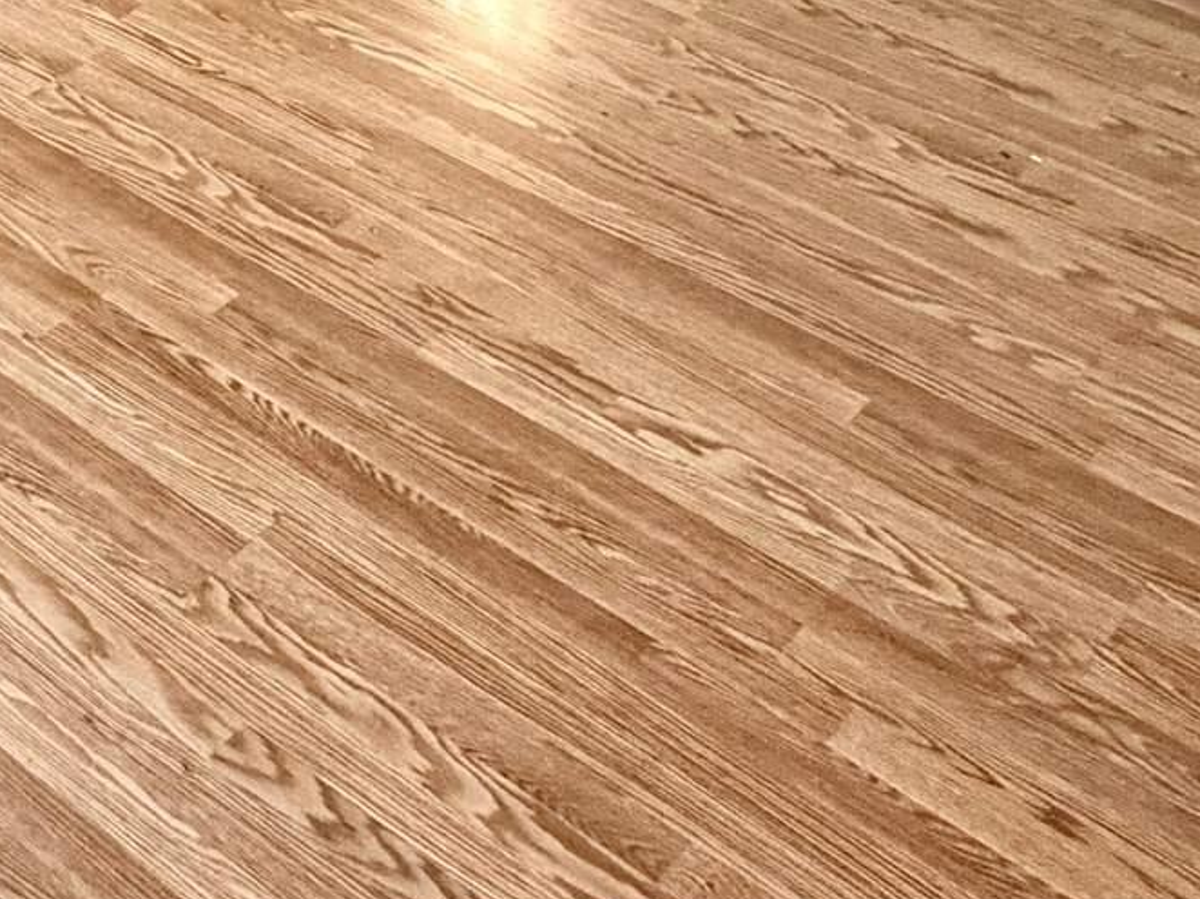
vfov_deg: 19.9
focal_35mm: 65
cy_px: -410
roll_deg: -0.3
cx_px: -192
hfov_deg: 26.8
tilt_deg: -19.7
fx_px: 2252
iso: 160
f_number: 2.2
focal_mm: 2.22
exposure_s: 1/60
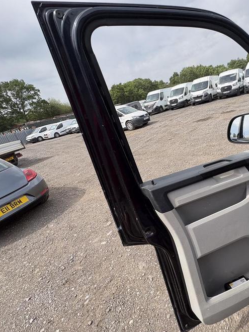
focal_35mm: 19
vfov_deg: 84.7
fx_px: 182
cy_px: 165
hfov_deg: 66.0
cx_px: 175
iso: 50
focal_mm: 2.22
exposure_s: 1/932
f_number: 2.2
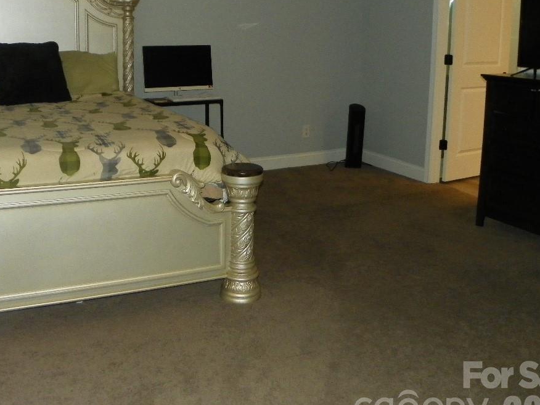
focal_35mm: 38
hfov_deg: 48.4
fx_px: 593
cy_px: 141
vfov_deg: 37.4
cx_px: 192
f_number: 2.8
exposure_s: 1/125
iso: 200
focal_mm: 4.6
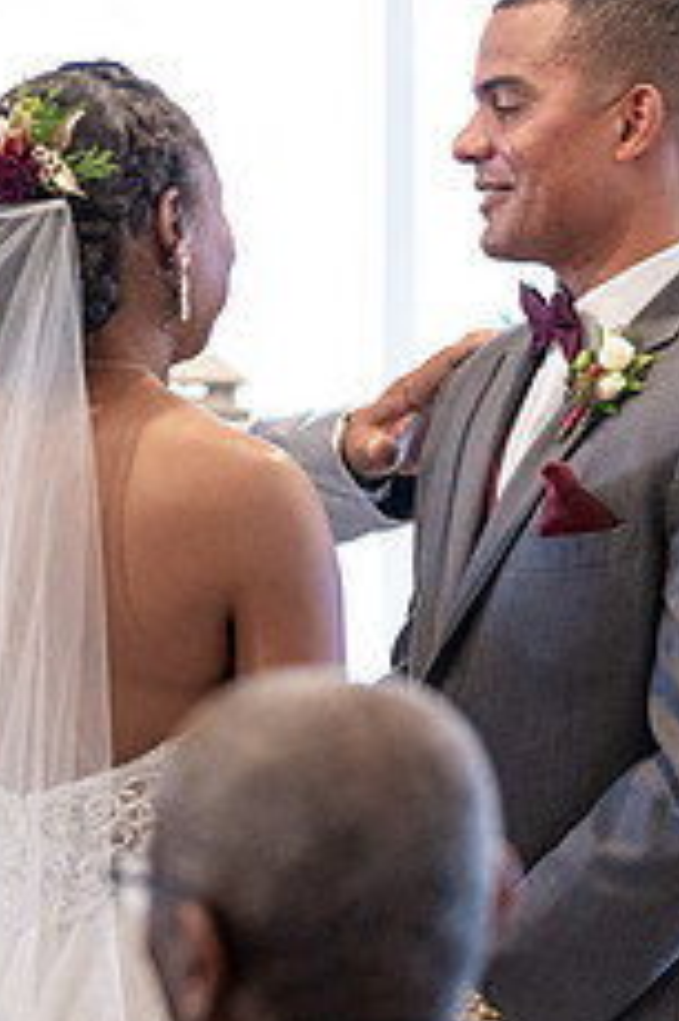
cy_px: 400
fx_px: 7650
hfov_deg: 5.1
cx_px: 178
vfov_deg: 7.6
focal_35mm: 270
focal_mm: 99
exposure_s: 1/100
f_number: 2.8
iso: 2000
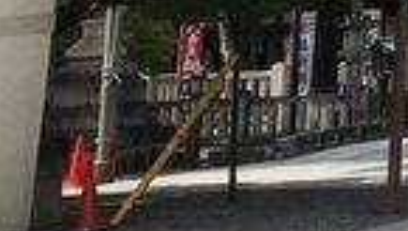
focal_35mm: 171
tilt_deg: +14.2
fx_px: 1852
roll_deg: +0.6
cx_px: 916
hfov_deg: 11.0
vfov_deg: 6.5
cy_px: -455
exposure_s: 1/1919
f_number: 1.8
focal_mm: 3.99
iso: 20
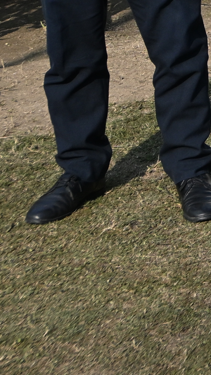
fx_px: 1496
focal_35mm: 150
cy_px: -192
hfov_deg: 6.7
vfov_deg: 13.4
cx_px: 782
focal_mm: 21
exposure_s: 1/800
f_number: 5.6
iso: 200
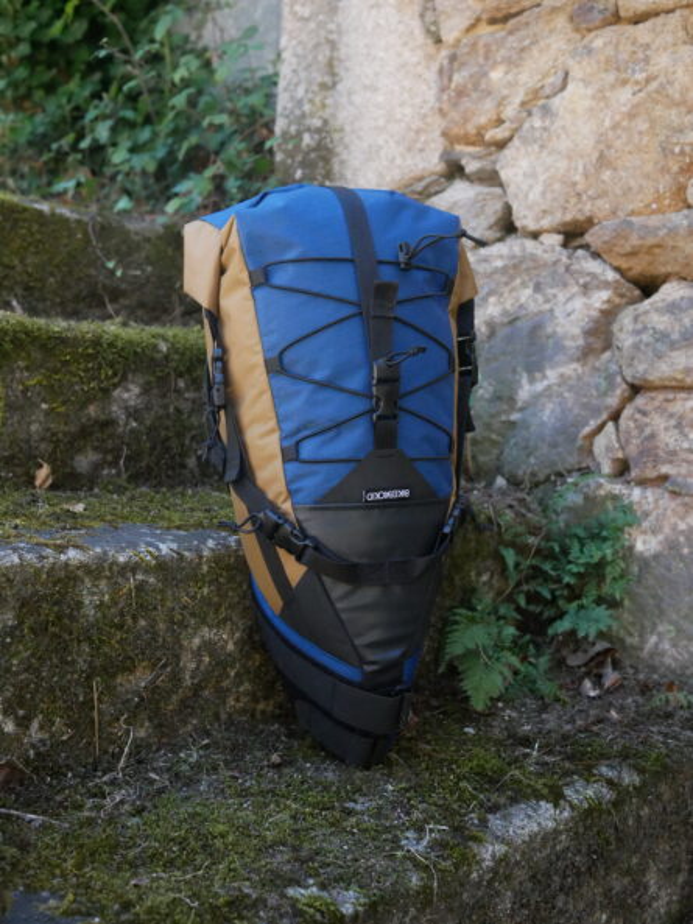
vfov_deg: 46.8
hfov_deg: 36.0
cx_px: 346
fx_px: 1067
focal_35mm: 40
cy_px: 462
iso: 3200
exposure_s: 1/3200
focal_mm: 20
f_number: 2.8
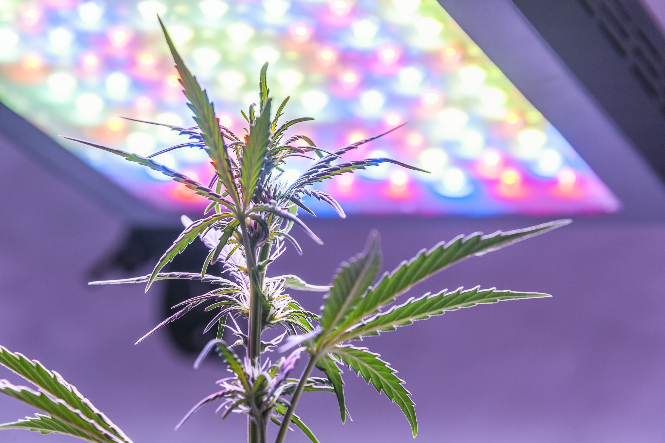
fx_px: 3507
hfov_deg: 10.8
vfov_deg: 7.2
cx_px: 332
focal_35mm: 190
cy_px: 222
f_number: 9
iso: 200
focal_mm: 190
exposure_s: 1/250
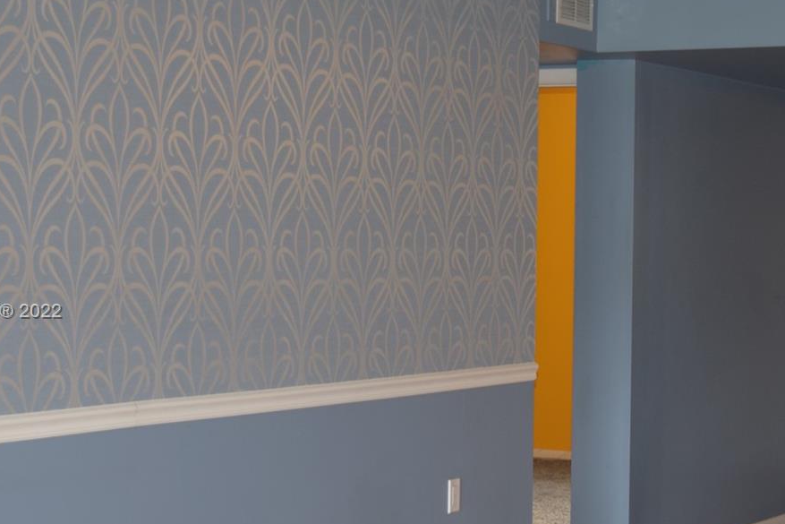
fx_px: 2028
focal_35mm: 93
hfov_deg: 21.9
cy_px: 313
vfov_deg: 14.7
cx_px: 491
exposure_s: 1/30
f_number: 4.5
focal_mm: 34
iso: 500
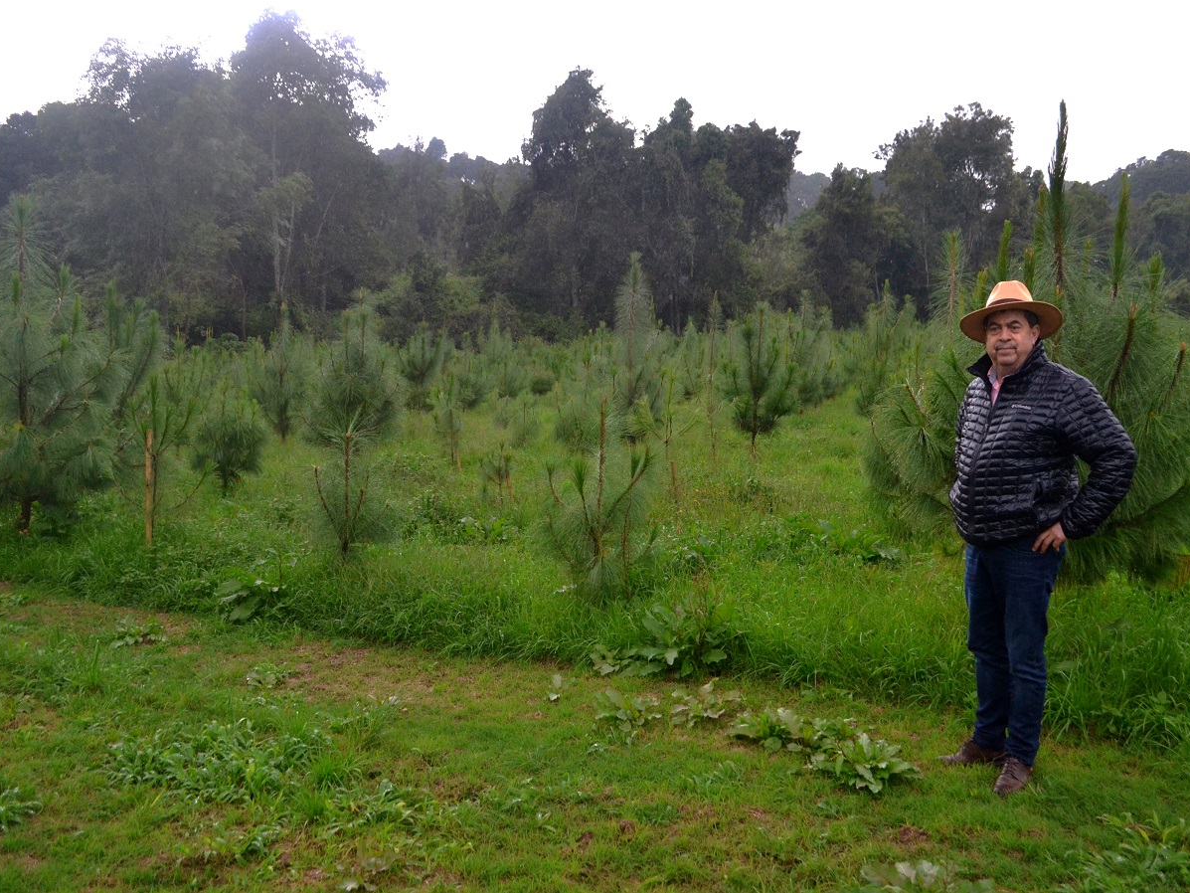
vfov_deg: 46.8
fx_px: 1031
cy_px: 436
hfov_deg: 60.0
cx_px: 601
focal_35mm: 30
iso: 1600
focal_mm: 18
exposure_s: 1/640
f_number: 4.5
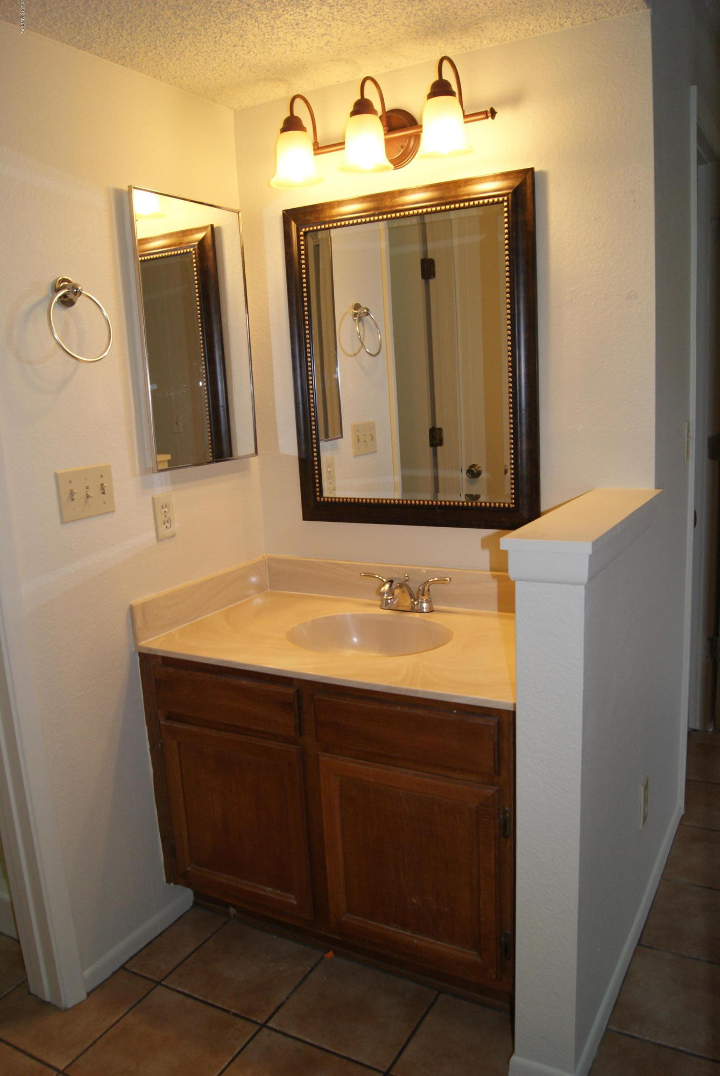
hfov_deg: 48.0
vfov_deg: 67.3
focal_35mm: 27
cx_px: 360
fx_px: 808
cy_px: 538
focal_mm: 18
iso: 400
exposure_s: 1/60
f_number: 5.6
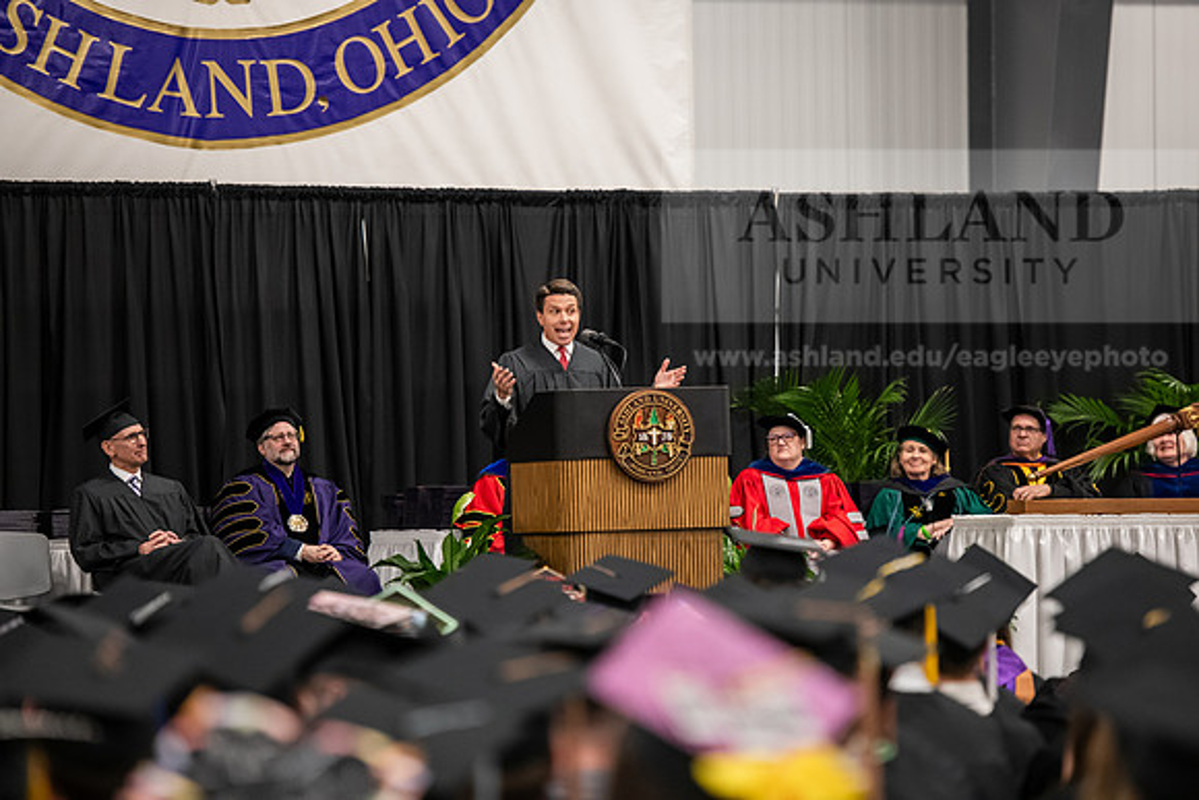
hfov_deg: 12.4
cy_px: 400
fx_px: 5496
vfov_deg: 8.3
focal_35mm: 165
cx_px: 600
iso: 3200
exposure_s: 1/200
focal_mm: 165
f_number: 3.2
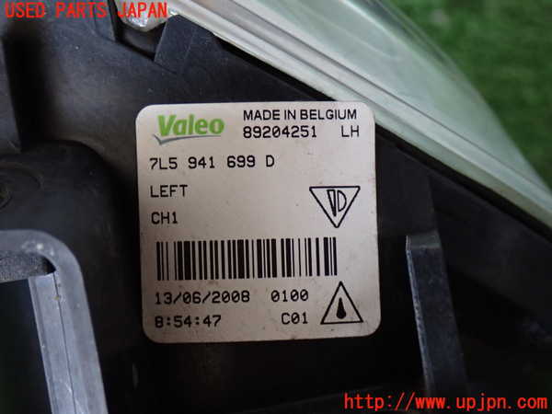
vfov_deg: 20.7
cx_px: 276
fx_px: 1132
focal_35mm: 71
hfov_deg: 27.4
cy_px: 207
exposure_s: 1/60
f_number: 3.9
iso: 500
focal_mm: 12.73
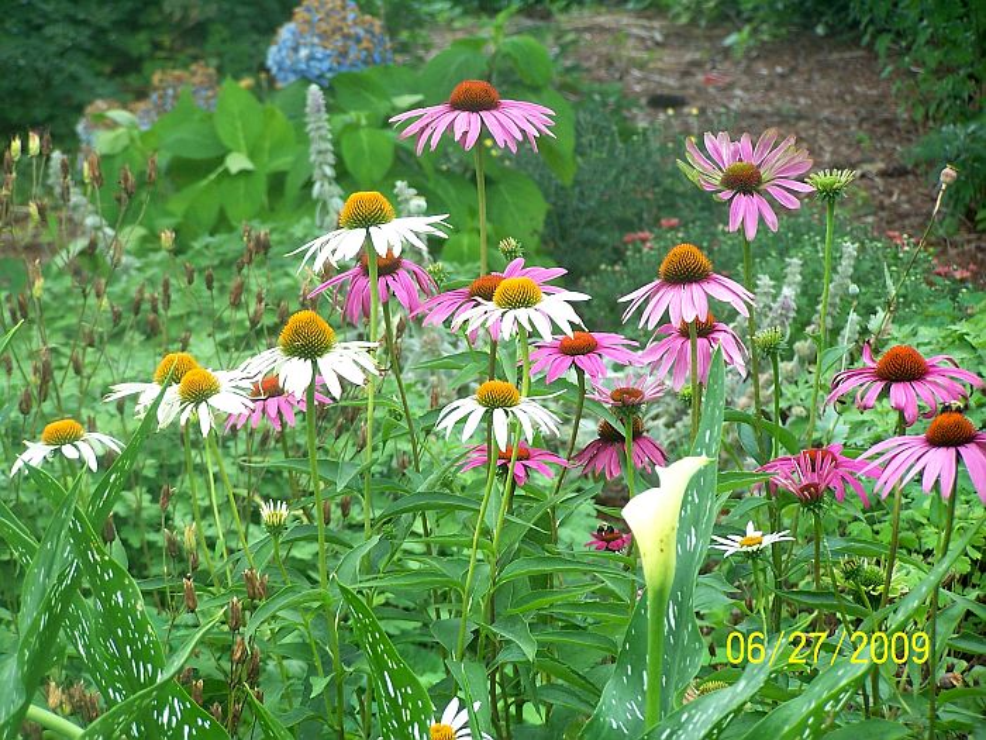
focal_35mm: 169
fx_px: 4814
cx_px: 493
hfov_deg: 11.7
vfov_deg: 8.8
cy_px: 370
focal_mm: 28
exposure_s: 1/125
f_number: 3.2
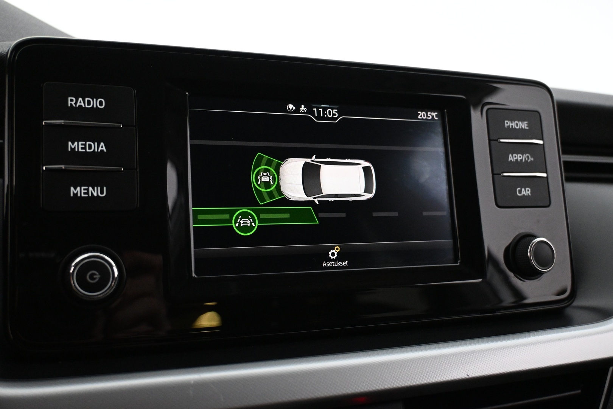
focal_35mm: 34
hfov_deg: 55.1
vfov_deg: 38.4
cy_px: 204
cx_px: 306
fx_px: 587
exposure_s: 1/60
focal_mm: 23
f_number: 4.2
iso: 3200
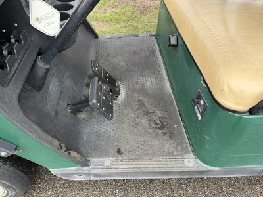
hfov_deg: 71.6
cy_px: 98
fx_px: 182
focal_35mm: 24
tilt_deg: -43.9
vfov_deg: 56.8
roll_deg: -1.1
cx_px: 132
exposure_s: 1/504
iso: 100
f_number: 1.78
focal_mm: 6.76
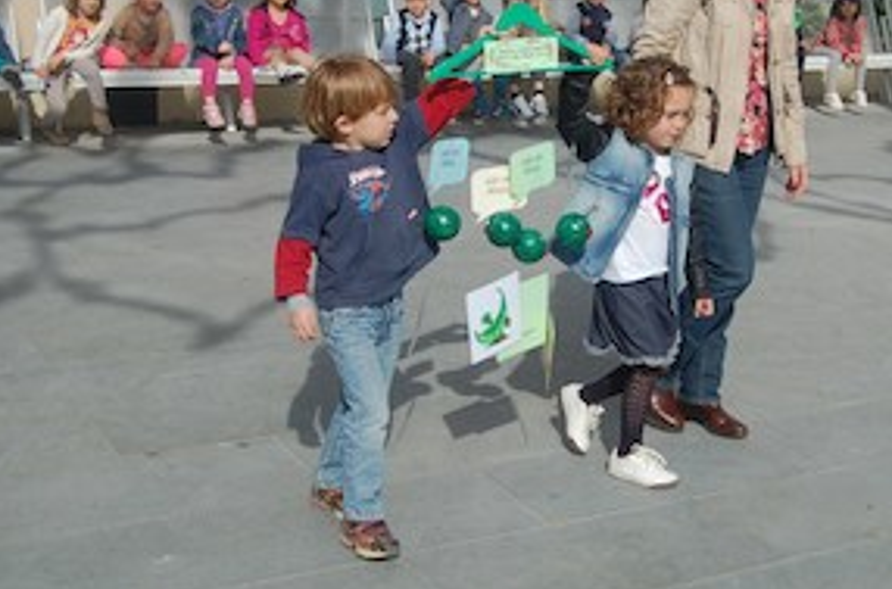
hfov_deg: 31.9
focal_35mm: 63
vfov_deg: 21.4
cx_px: 543
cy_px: 192
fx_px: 1557
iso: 200
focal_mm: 30
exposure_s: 1/400
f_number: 10
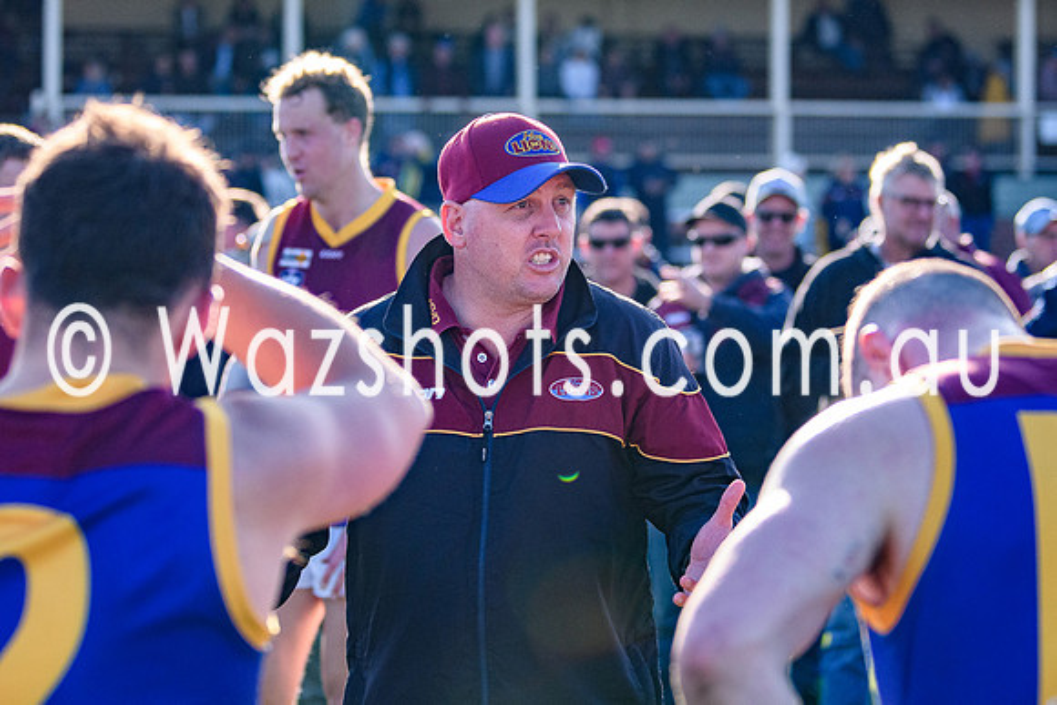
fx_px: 3858
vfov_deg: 10.4
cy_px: 280
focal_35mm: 131
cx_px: 528
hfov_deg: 15.6
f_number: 2.8
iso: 1000
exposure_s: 1/5000
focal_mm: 70
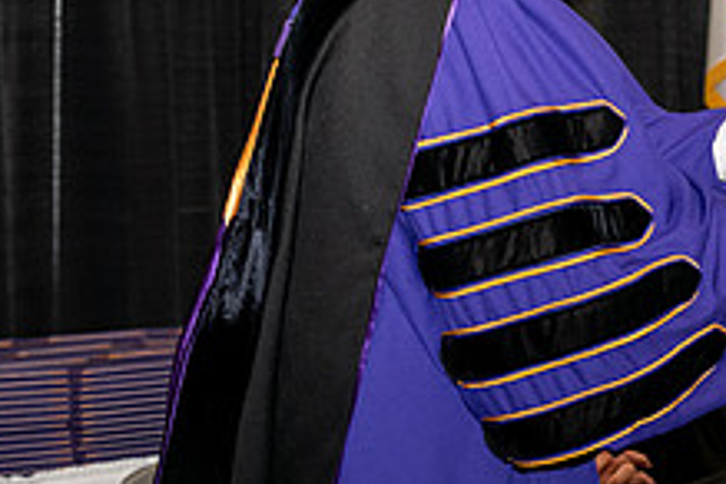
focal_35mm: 207
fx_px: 4174
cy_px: 164
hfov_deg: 9.8
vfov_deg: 6.6
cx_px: 832
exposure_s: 1/200
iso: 1600
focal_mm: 78
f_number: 5.6
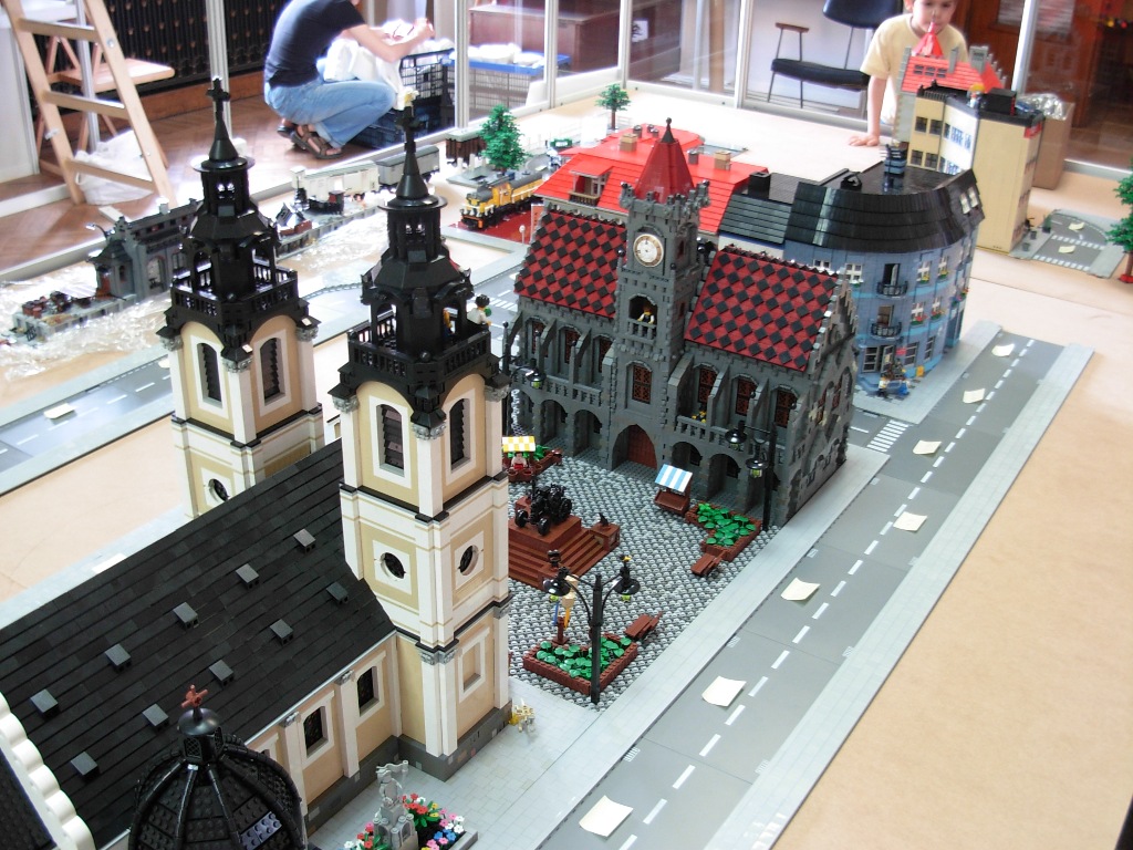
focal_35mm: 38
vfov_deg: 37.7
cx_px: 566
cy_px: 425
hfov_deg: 49.0
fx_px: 1244
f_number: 2.9
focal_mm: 6.3
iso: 91
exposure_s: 1/4
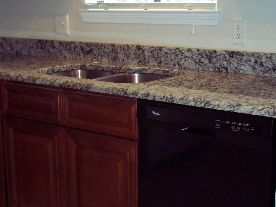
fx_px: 526
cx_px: 118
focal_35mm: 66
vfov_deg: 22.2
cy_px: 98
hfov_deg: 29.4
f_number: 3.1
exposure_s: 1/30
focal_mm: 6.5
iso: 320
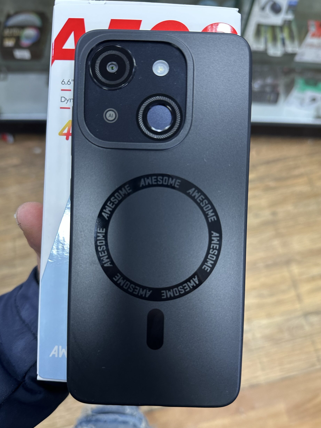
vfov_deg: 69.4
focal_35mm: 25
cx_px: 159
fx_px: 309
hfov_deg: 54.9
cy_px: 215
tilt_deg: -72.0
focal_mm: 6.86
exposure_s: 1/101
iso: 160
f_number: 1.78
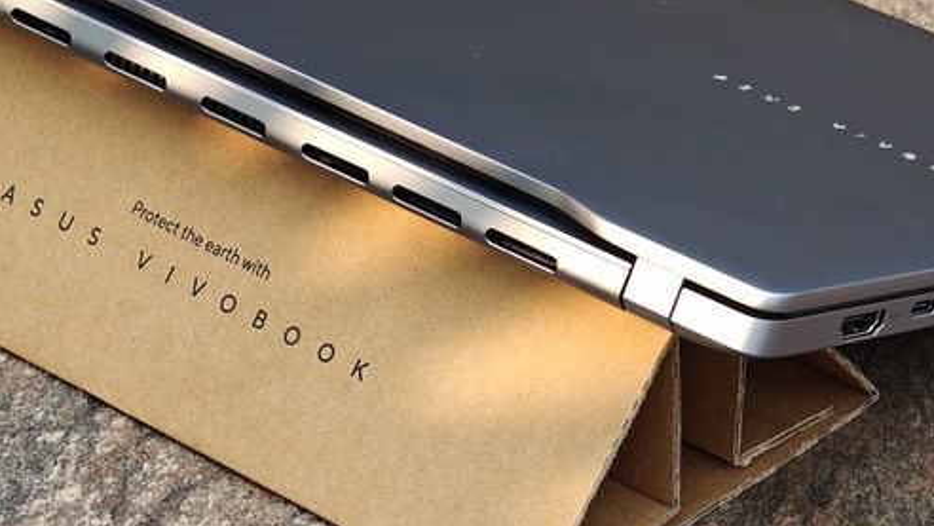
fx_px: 3840
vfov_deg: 7.8
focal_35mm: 155
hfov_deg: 13.9
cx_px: 461
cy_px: 301
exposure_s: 1/200
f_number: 2.6
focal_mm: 13.3
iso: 125
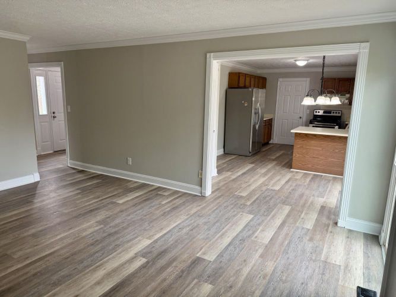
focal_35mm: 24
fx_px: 275
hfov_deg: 71.6
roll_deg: -1.3
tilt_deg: -11.4
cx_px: 198
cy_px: 148
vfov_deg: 56.8
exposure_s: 1/120
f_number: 1.78
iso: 125
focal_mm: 6.76
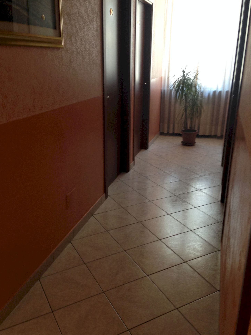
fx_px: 329
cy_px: 167
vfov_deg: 54.0
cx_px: 128
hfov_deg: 41.8
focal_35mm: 34
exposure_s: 1/20
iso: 100
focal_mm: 4.12
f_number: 2.4
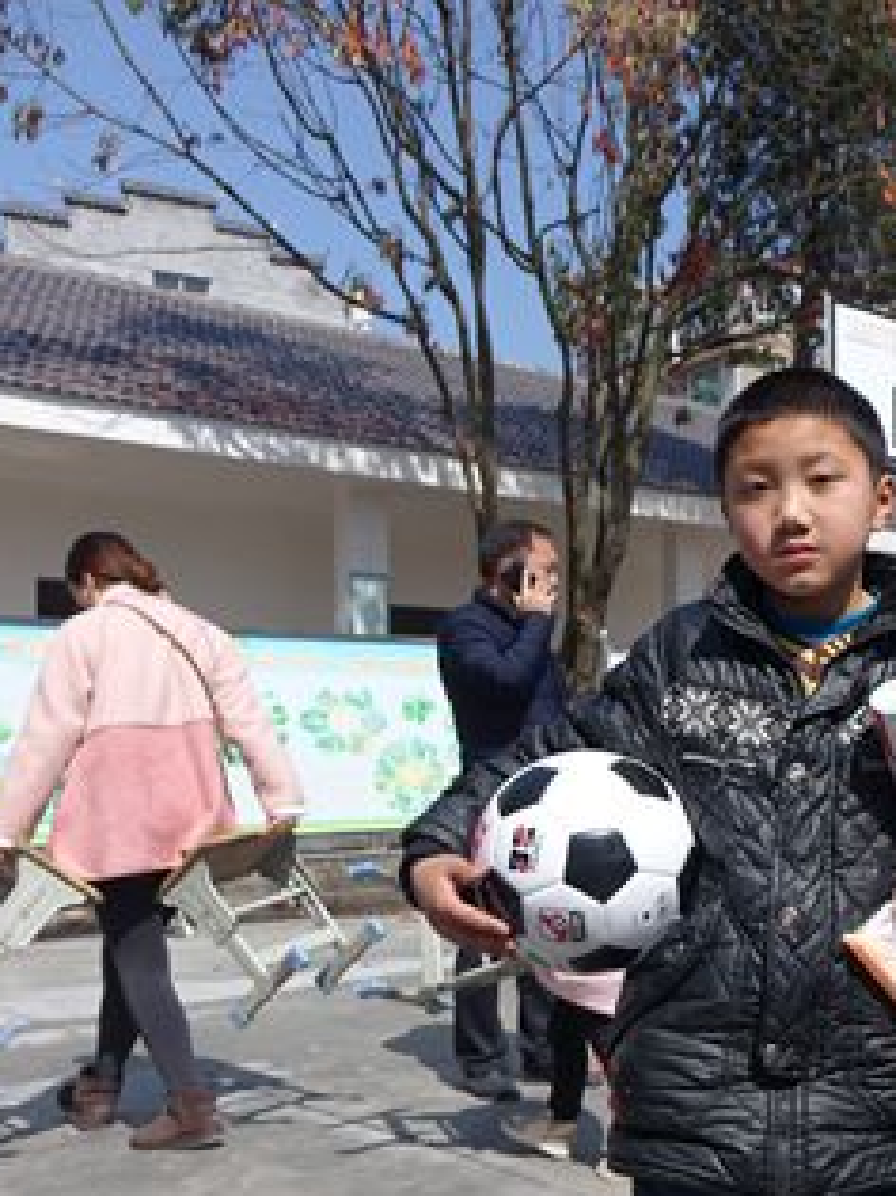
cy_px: 756
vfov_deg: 42.6
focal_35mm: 44
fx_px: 1520
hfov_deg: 29.6
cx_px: 987
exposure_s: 1/1600
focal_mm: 8.8
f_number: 3.2
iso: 125
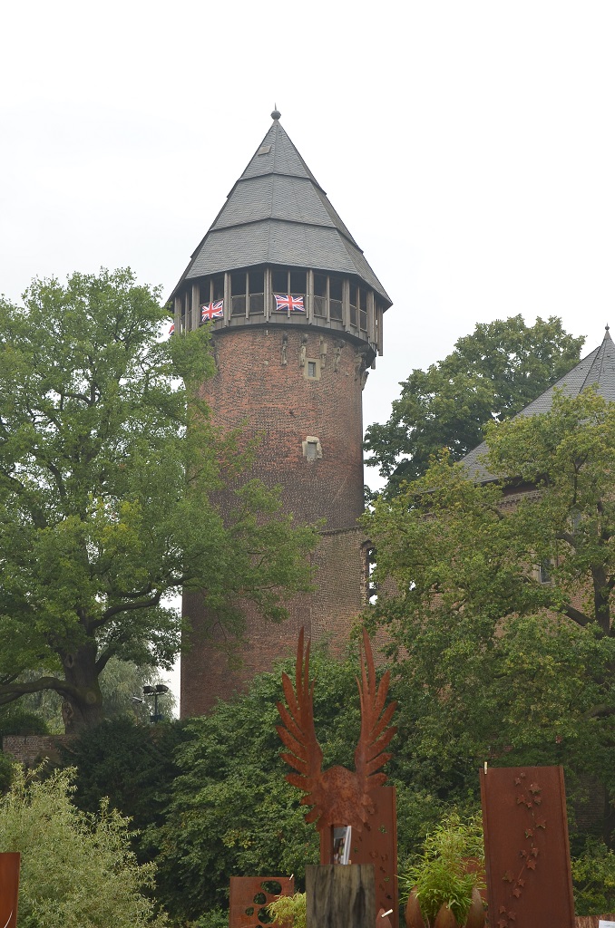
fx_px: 1313
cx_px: 308
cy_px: 464
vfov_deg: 39.0
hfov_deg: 26.4
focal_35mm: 51
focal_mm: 34
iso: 250
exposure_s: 1/100
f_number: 9
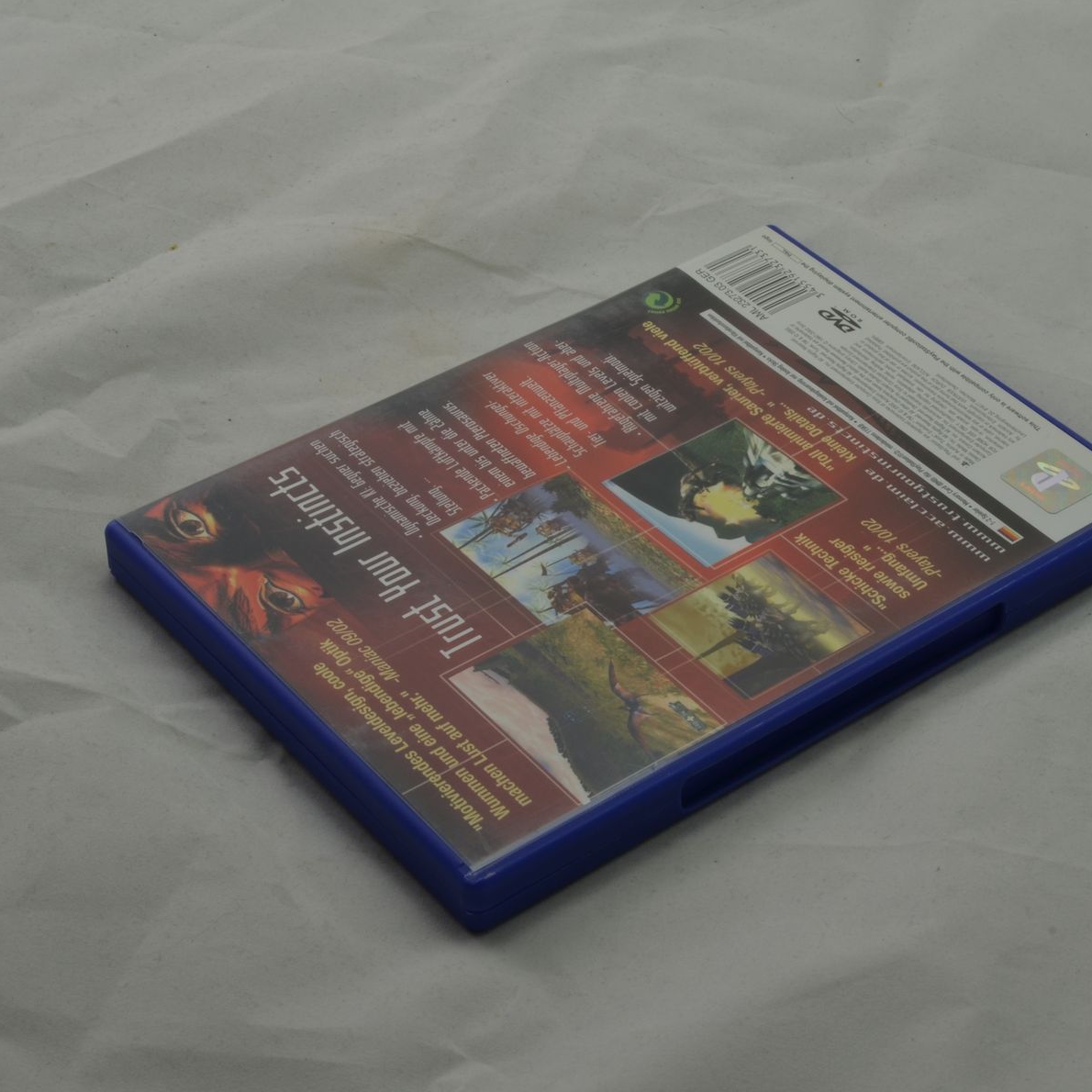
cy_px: 546
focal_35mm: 77
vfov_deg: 22.5
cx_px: 647
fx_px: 2748
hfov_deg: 22.4
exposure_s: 1/3
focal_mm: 40
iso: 100
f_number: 20
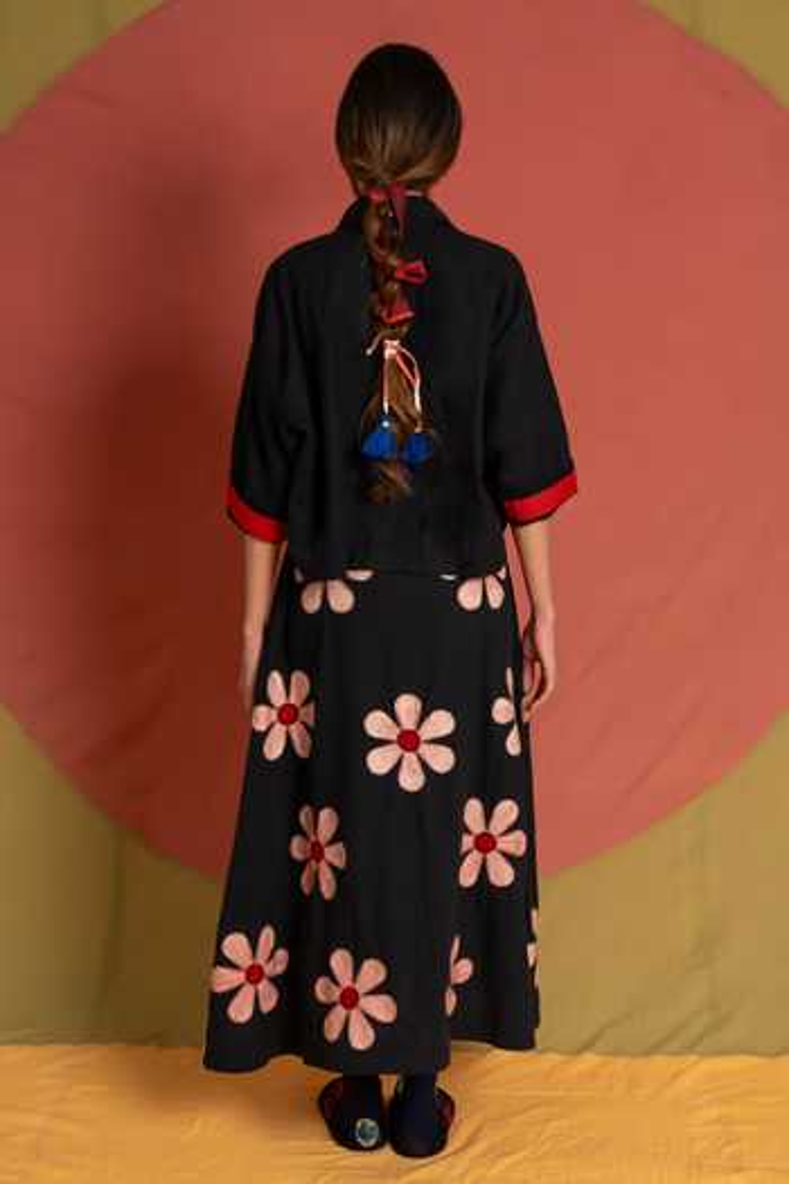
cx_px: 394
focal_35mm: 42
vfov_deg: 46.4
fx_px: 1381
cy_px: 592
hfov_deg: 31.9
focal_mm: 42
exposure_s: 1/125
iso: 640
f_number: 2.8
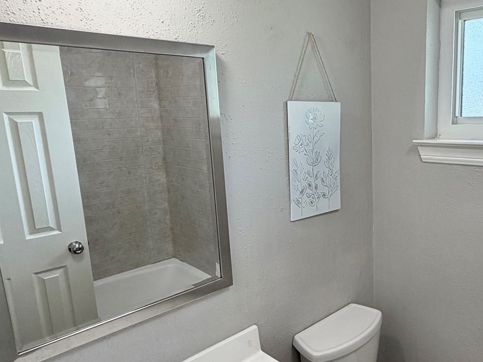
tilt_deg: -11.8
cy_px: 191
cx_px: 341
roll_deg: +1.3
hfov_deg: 59.4
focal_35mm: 29
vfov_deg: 48.2
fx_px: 405
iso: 160
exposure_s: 1/120
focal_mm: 2.22
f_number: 2.2
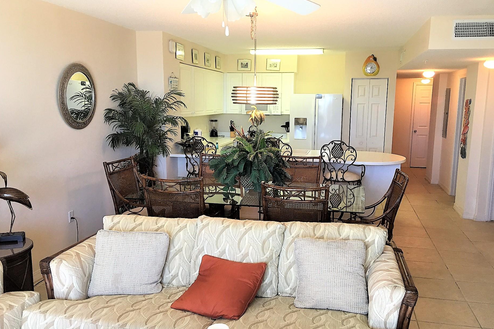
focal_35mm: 33
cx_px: 263
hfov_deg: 57.2
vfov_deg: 39.9
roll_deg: -0.6
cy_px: 181
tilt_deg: -9.0
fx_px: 453
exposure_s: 1/15
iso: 32
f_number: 2.2
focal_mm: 4.15
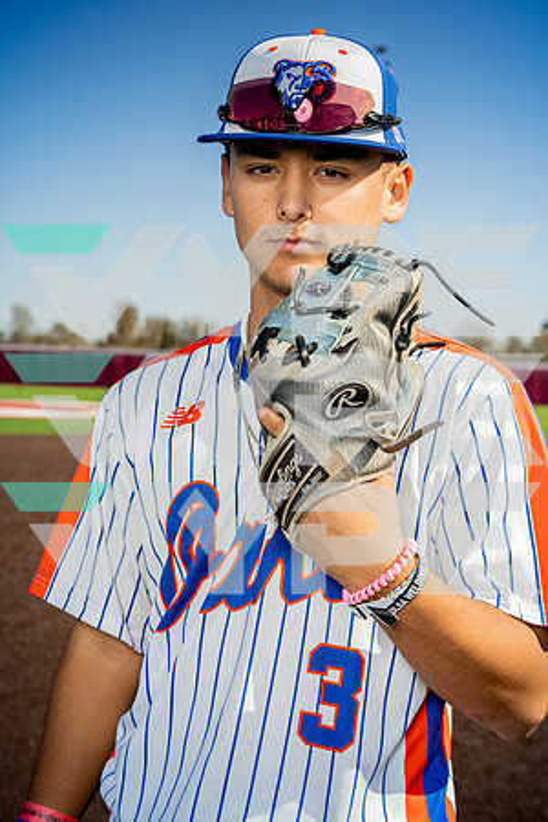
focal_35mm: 68
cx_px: 274
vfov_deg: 29.7
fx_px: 1553
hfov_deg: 20.0
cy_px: 411
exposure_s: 1/250
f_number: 8
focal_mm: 68
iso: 125
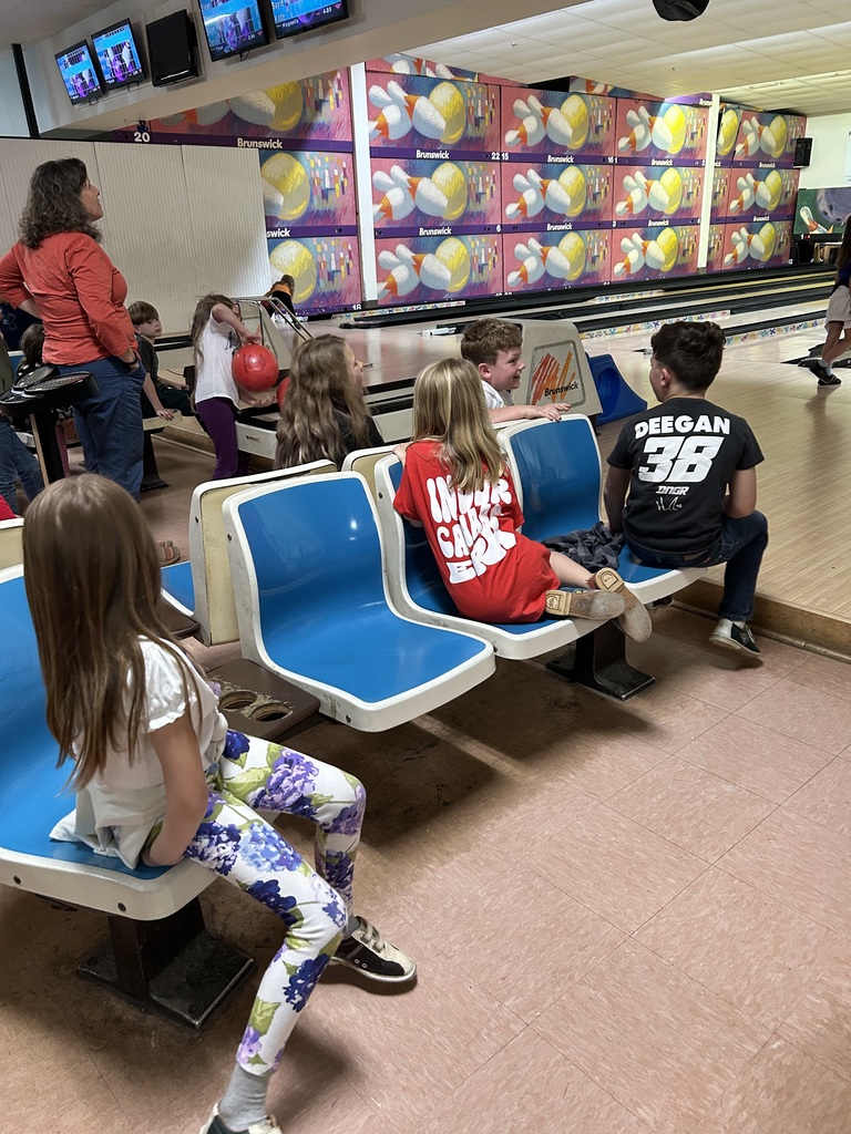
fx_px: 852
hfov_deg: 53.1
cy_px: 567
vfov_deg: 67.3
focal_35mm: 26
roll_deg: +2.2
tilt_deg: -21.5
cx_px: 426
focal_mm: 5.7
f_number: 1.5
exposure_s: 1/60
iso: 320
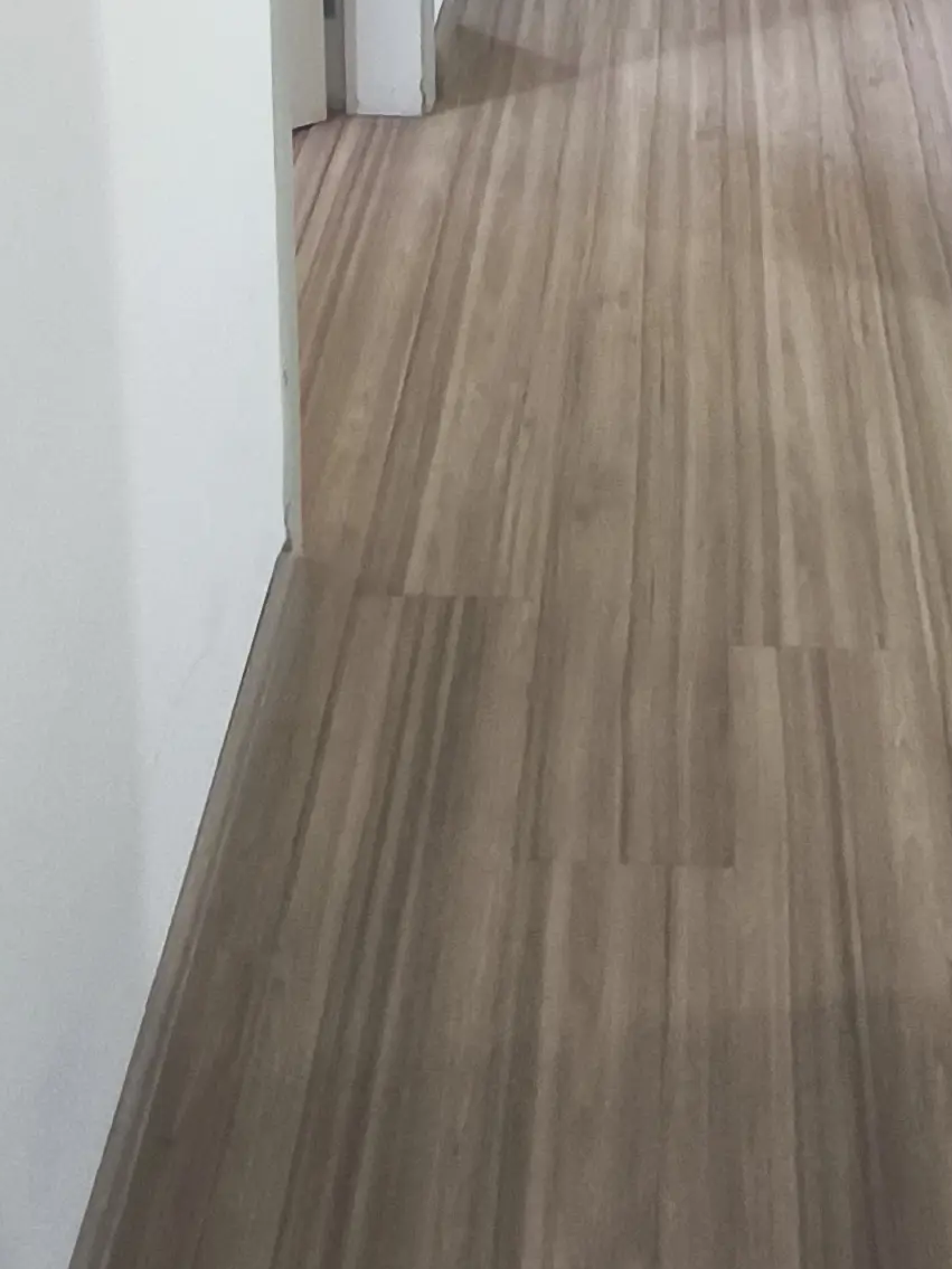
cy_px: -537
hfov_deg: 31.1
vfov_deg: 29.3
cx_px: 671
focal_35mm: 46
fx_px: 1687
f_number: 2.2
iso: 500
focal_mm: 1.65
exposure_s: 1/30
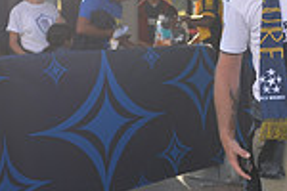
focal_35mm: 93
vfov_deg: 14.7
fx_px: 741
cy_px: 56
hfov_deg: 19.5
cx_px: 411
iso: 100
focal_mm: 24
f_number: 2.8
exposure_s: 1/800
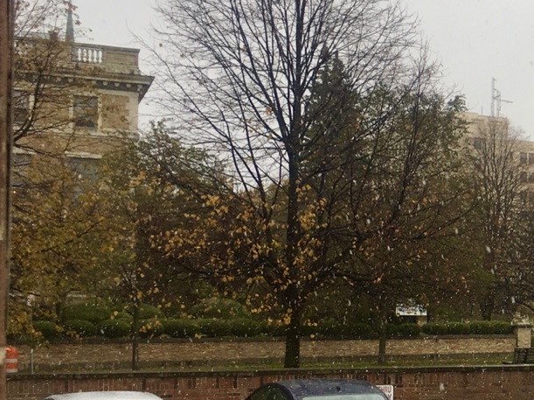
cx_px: 686
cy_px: 298
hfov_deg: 22.9
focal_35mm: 76
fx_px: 1172
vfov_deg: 19.3
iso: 25
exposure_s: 1/301
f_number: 2.2
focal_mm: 4.15
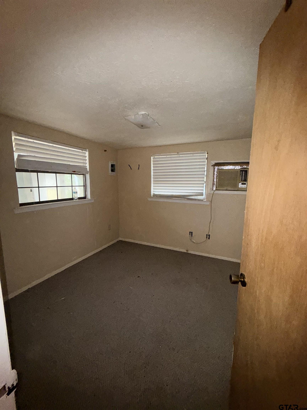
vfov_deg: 102.1
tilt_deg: -7.7
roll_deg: -0.9
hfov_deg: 85.7
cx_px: 154
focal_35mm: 14
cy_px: 205
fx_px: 166
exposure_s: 1/45
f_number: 2.2
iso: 250
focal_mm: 2.22
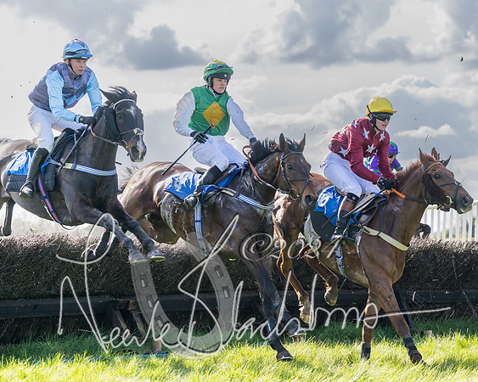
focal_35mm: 126
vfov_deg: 12.3
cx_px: 376
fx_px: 1776
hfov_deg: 15.2
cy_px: 171
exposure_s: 1/2000
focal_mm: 85
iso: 400
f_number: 4
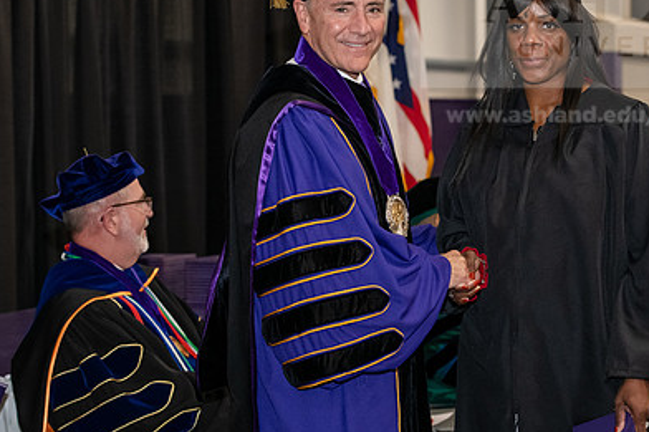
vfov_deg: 12.3
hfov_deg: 18.4
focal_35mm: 111
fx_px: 2000
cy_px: 150
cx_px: 371
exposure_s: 1/200
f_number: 5
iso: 2500
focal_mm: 75
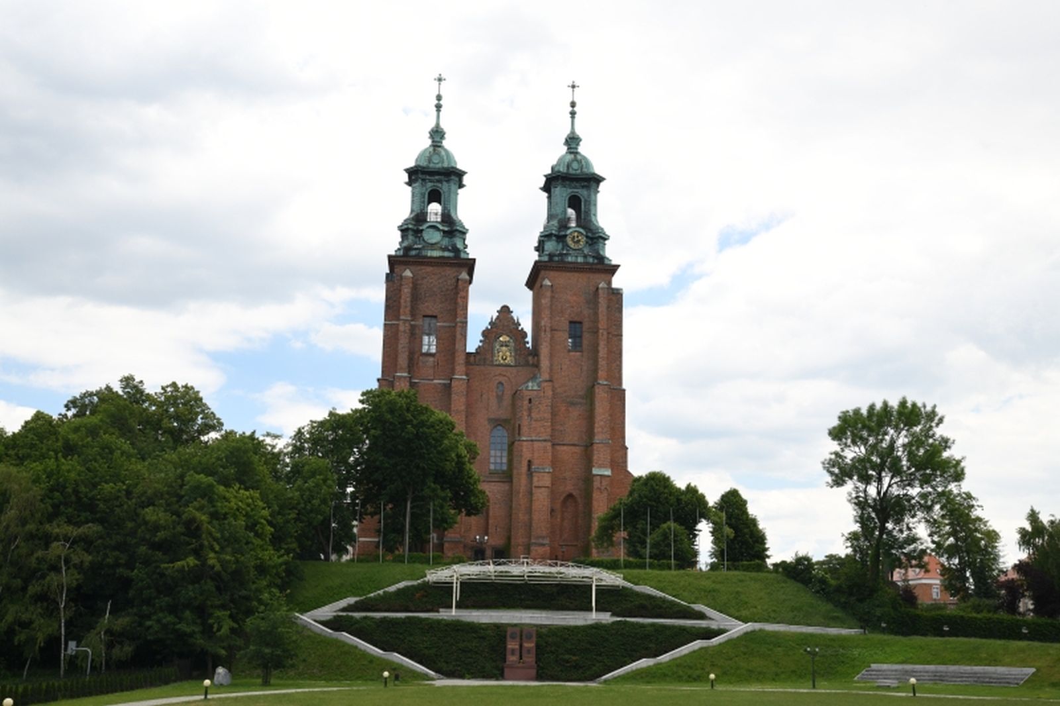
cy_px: 353
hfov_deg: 46.4
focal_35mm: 42
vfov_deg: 31.9
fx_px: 1236
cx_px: 530
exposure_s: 1/200
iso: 400
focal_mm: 42
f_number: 8
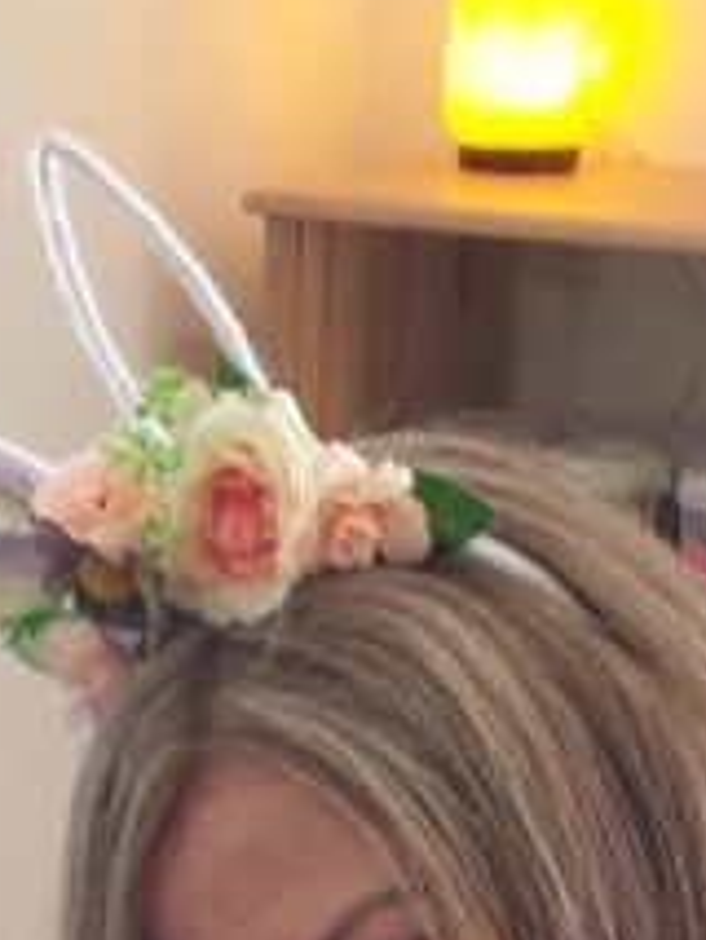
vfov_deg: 13.9
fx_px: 3396
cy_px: 1739
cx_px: 0
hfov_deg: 11.7
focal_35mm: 125
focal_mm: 4.3
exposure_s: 1/50
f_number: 2.4
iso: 125
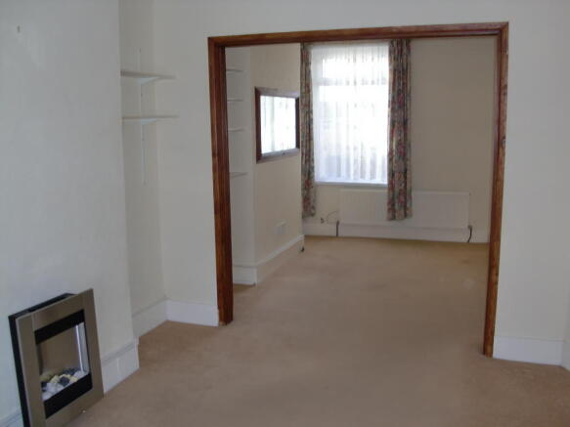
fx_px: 593
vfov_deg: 39.6
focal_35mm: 36
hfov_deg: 51.4
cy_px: 214
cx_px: 285
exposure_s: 1/60
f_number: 2.8
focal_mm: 6.3
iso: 125
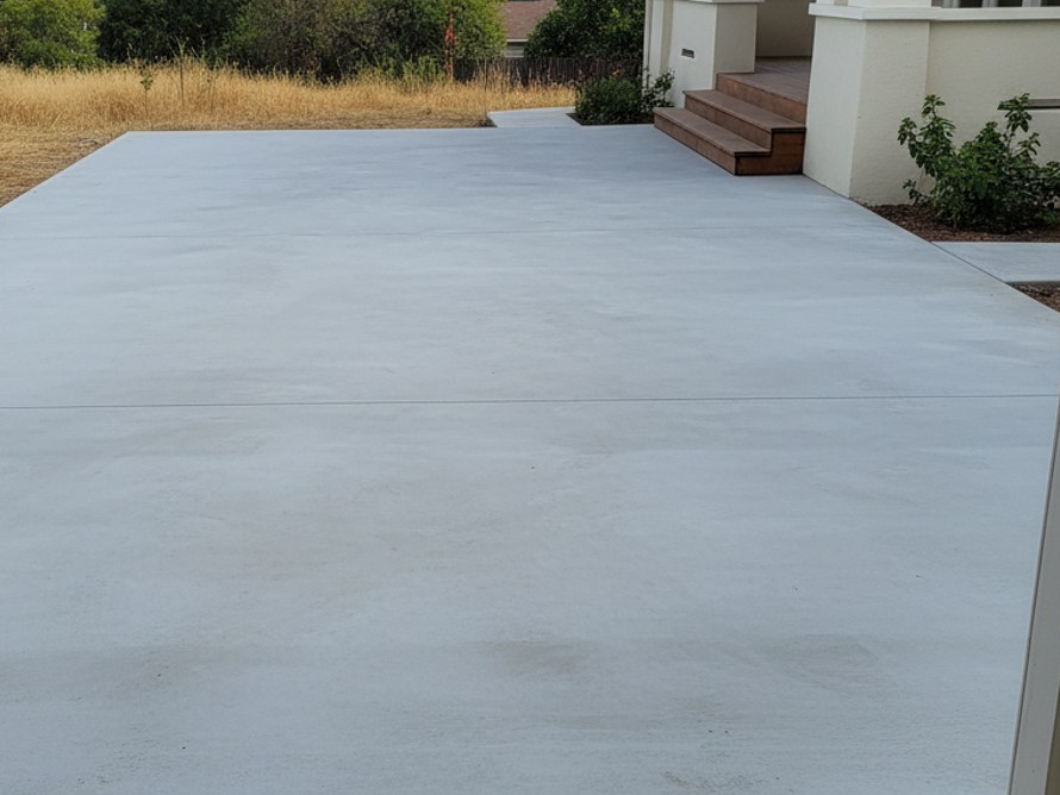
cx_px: 448
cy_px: 409
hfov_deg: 58.1
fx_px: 950
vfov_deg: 45.5
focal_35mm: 31
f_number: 1.8
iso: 662
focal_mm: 6.4
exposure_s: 1/413
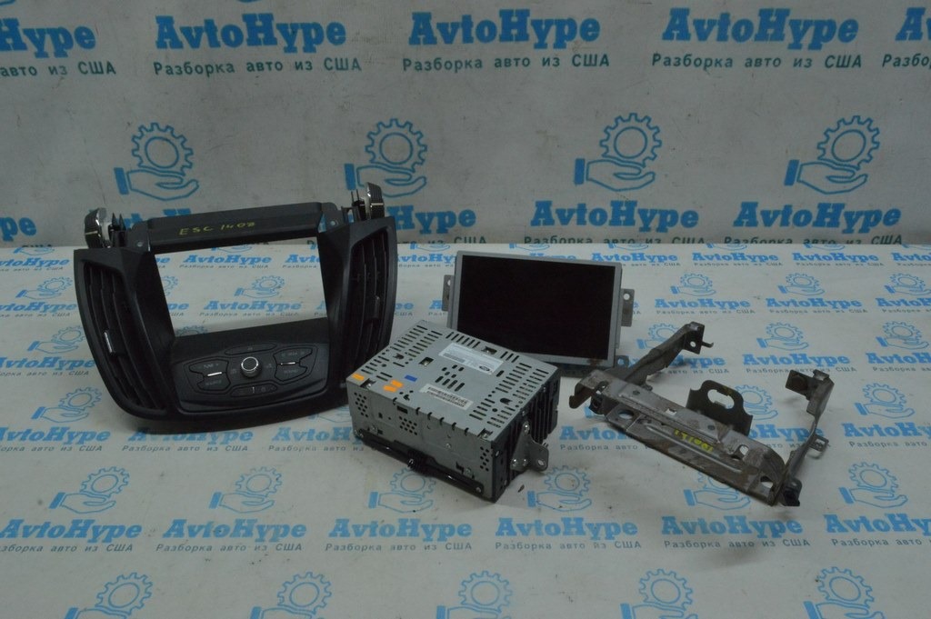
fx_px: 698
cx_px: 466
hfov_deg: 67.4
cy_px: 310
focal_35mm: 27
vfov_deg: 47.9
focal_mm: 18
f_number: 22
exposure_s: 1/40
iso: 3200
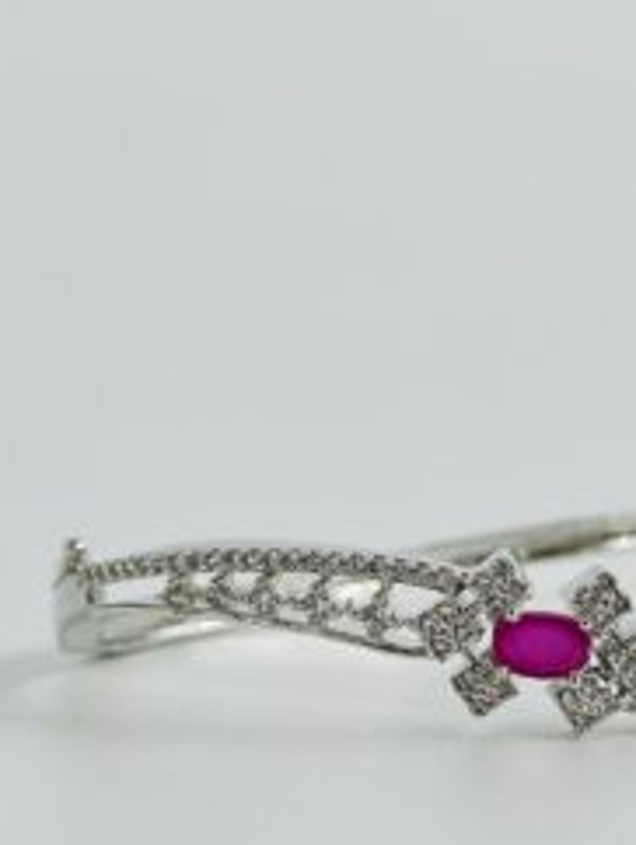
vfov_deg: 17.7
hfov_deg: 13.3
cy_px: 520
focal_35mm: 111
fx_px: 2714
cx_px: 493
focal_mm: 6.86
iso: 80
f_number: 1.78
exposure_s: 1/1376
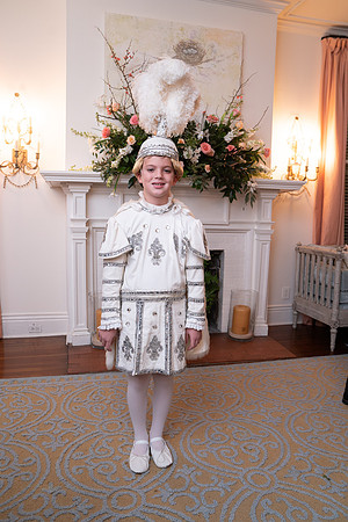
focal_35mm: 27
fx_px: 391
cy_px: 261
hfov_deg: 47.9
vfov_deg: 67.4
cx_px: 174
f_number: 4.5
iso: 800
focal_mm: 27
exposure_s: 1/80
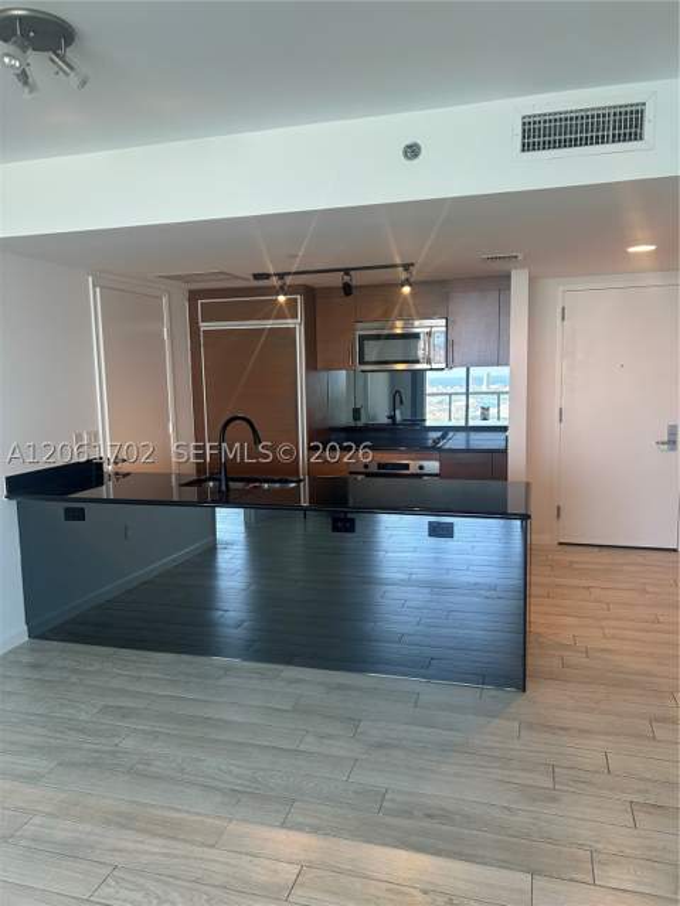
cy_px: 453
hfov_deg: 53.1
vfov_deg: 67.3
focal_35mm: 26
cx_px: 340
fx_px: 681
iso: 100
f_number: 1.5
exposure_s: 1/120
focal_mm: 5.7
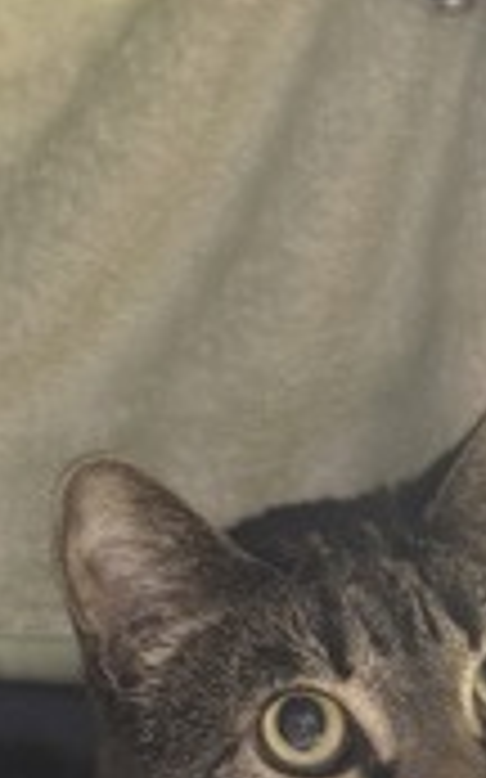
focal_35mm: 134
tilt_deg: -0.3
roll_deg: +1.8
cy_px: 760
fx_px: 2842
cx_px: 124
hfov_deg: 9.8
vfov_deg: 15.3
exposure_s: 1/40
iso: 200
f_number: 1.6
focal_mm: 5.96
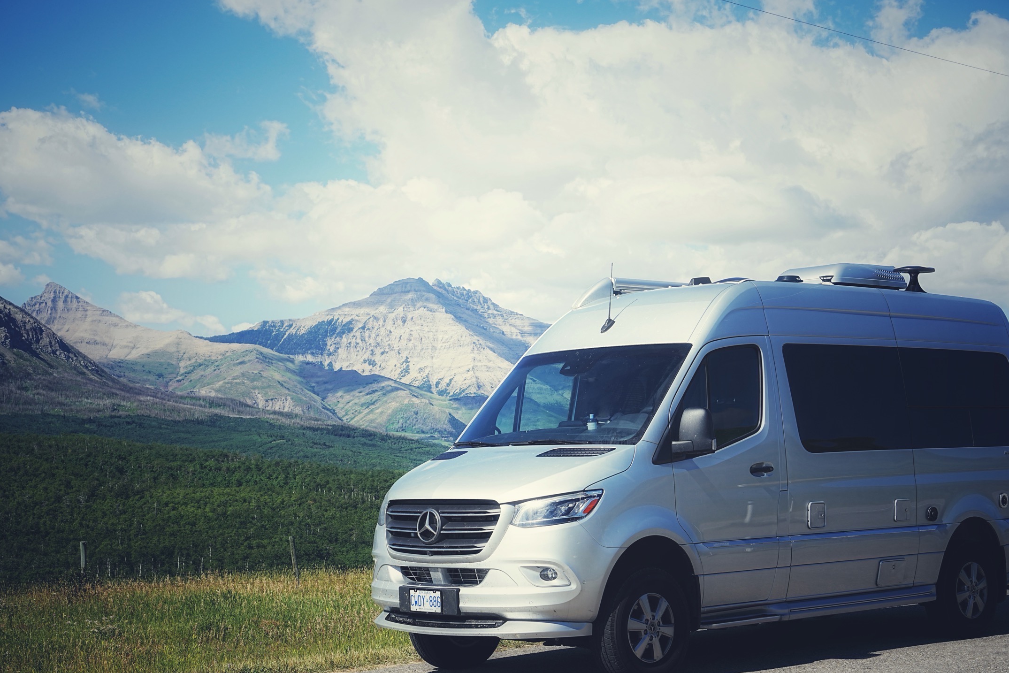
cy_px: 337
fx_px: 1682
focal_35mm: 60
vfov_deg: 22.6
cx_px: 515
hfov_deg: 33.4
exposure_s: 1/500
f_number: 8
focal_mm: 56
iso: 100
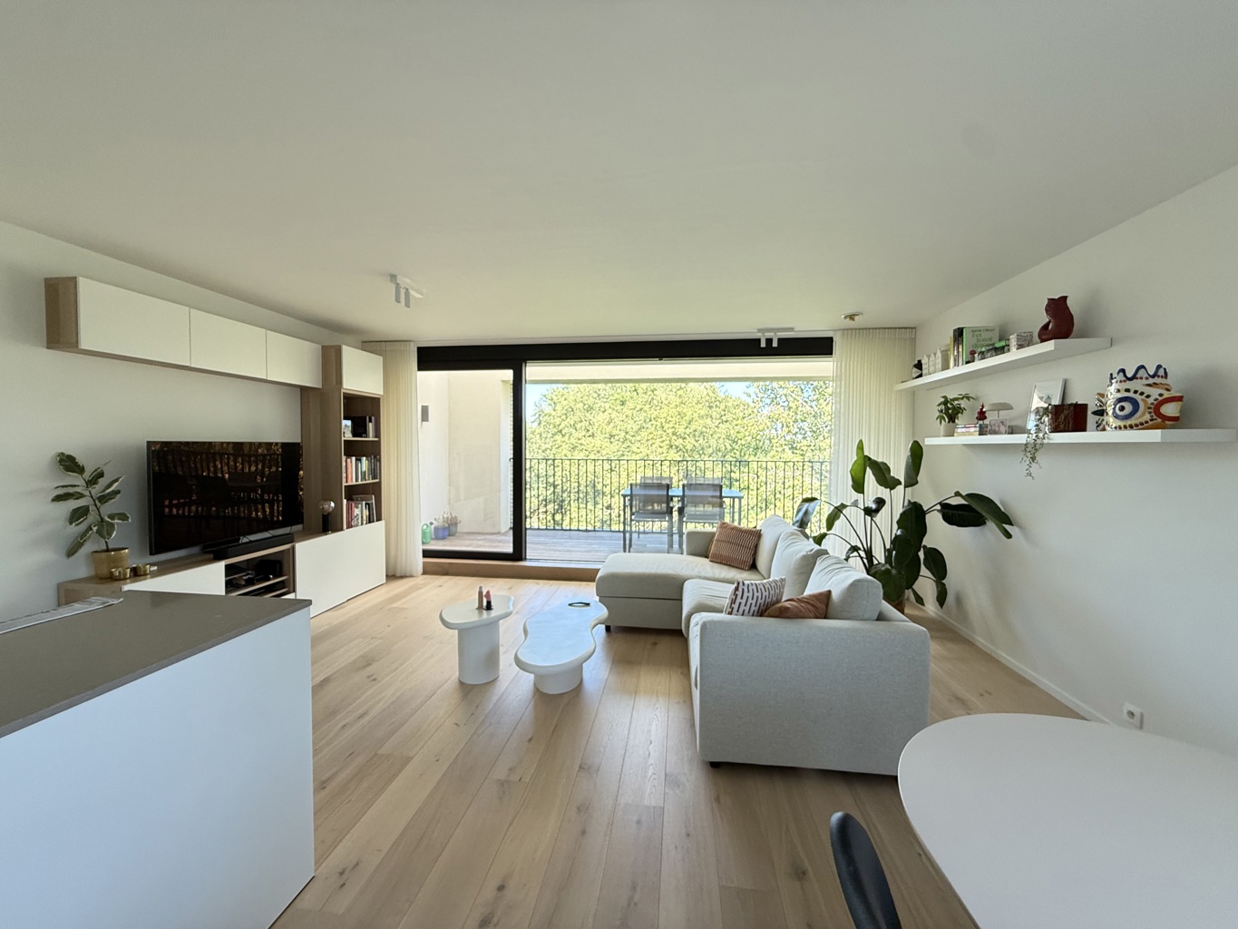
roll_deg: -0.8
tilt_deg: -1.8
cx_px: 619
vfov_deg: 85.7
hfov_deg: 102.1
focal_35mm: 14
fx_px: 501
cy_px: 464
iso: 125
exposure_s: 1/99
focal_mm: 2.22
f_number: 2.2
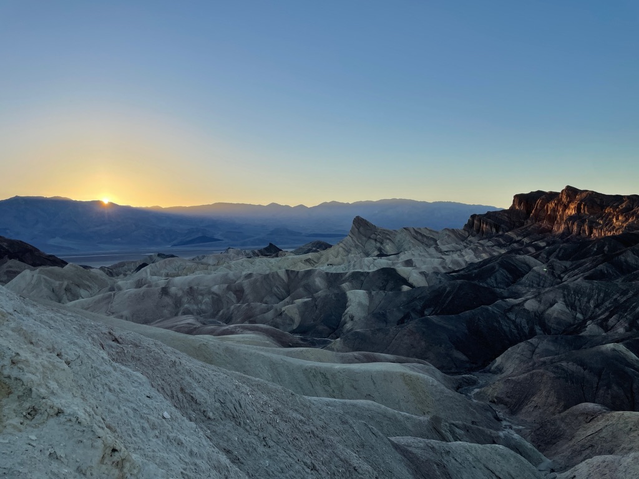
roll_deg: +2.1
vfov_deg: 53.1
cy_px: 240
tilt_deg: +0.2
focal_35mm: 26
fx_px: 480
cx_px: 320
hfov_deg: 67.3
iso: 32
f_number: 1.6
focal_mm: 4.2
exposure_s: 1/2174
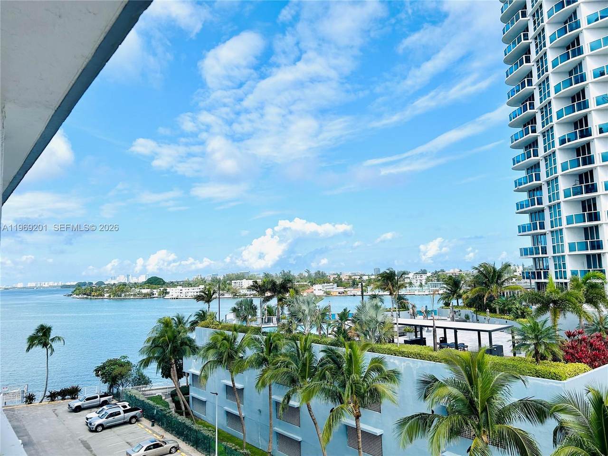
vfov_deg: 53.1
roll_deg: +1.9
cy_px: 228
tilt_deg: +5.3
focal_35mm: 26
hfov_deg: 67.3
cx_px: 304
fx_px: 457
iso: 50
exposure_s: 1/5319
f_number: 1.5
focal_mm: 5.7
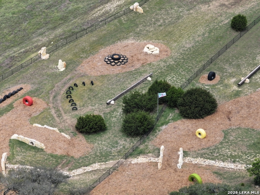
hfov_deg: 11.9
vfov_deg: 8.9
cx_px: 130
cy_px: 98
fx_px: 1247
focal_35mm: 166
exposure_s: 1/640
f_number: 3.4
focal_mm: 30.71
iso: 110
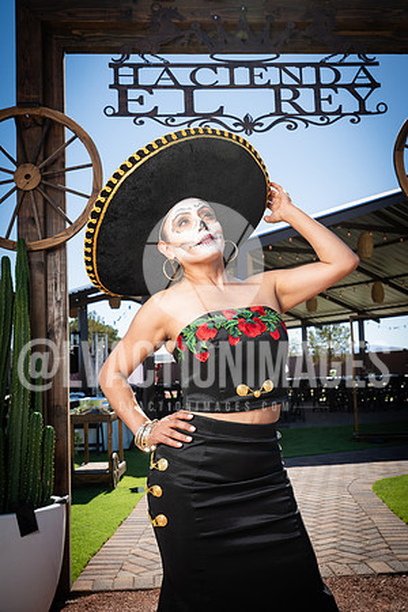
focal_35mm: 41
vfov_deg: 47.4
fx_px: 697
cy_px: 306
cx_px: 204
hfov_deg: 32.6
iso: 64
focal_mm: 41
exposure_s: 1/160
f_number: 8
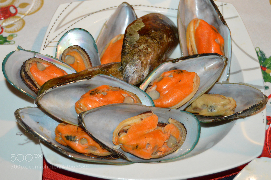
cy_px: 90
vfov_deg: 18.9
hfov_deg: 28.1
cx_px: 136
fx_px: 542
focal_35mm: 72
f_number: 5.3
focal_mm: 48
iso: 2500
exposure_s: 1/60
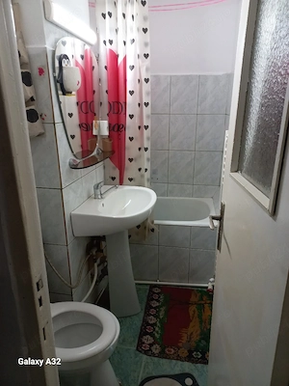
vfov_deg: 69.4
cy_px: 193
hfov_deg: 54.9
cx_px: 144
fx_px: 278
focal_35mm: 25
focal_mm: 4.6
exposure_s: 1/50
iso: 100
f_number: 1.8
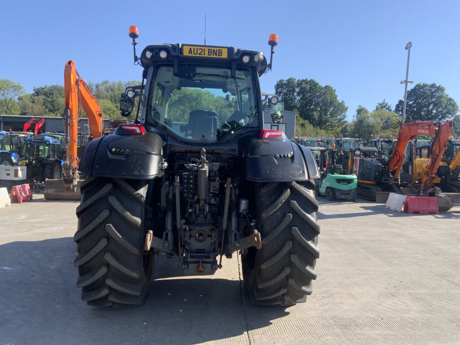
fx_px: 385
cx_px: 230
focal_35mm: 29
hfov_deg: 61.7
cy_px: 172
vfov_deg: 48.2
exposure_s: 1/829
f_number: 1.8
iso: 16
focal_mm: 3
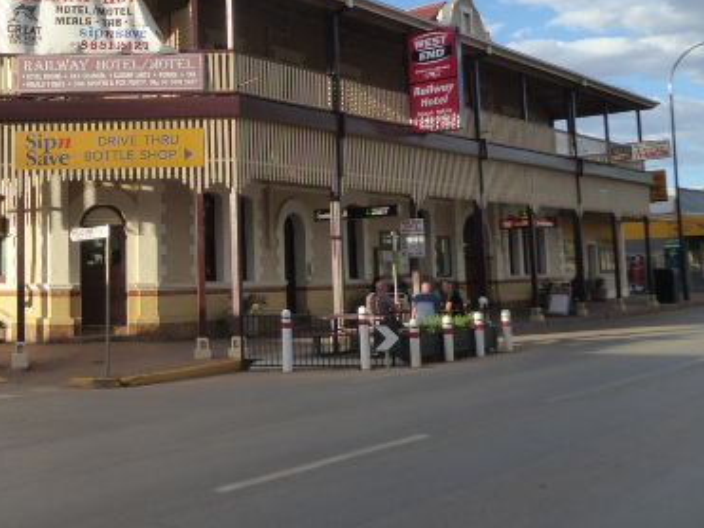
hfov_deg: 36.5
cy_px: 163
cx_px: 114
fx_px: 1017
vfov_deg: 28.8
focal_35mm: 50
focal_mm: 5
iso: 160
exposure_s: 1/500
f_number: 3.5
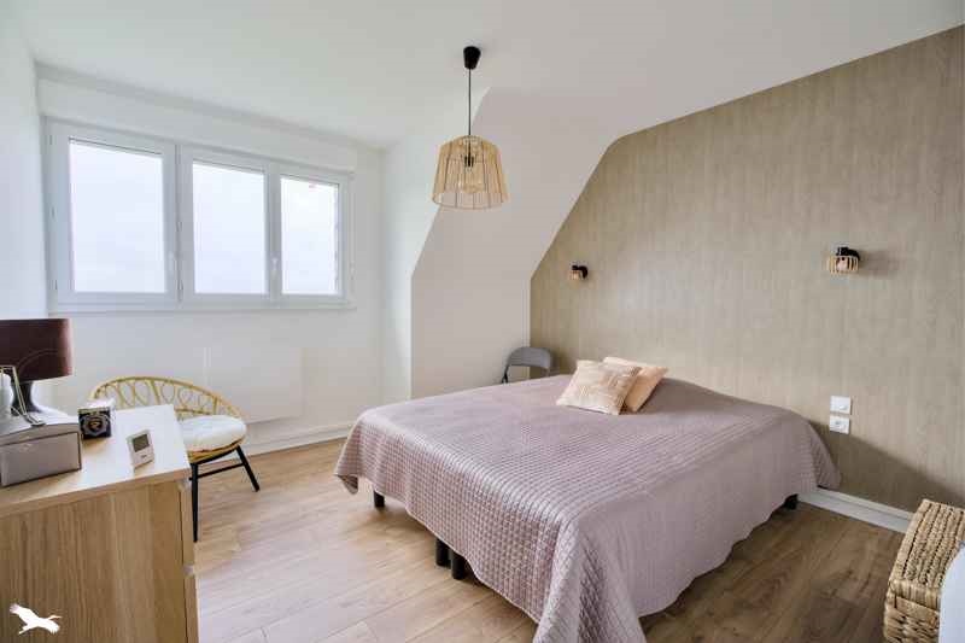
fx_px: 429
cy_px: 322
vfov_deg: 73.7
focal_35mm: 16
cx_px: 482
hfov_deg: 96.7
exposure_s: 1/125
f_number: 8
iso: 800
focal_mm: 16
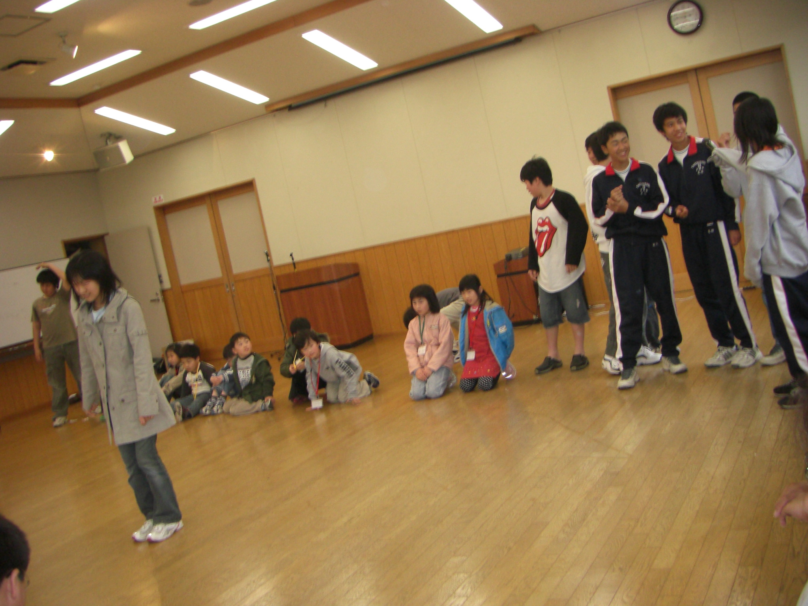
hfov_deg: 49.0
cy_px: 303
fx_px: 887
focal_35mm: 38
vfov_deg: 37.7
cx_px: 404
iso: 200
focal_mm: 6.3
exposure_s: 1/60
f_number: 3.4
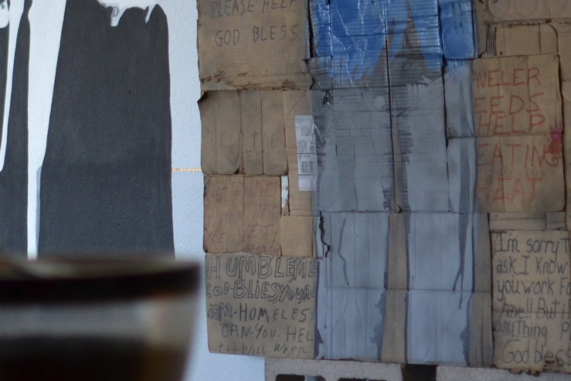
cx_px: -194
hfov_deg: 11.2
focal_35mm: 178
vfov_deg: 7.7
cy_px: -71
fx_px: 2819
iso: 400
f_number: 1.8
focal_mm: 35
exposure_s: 1/500
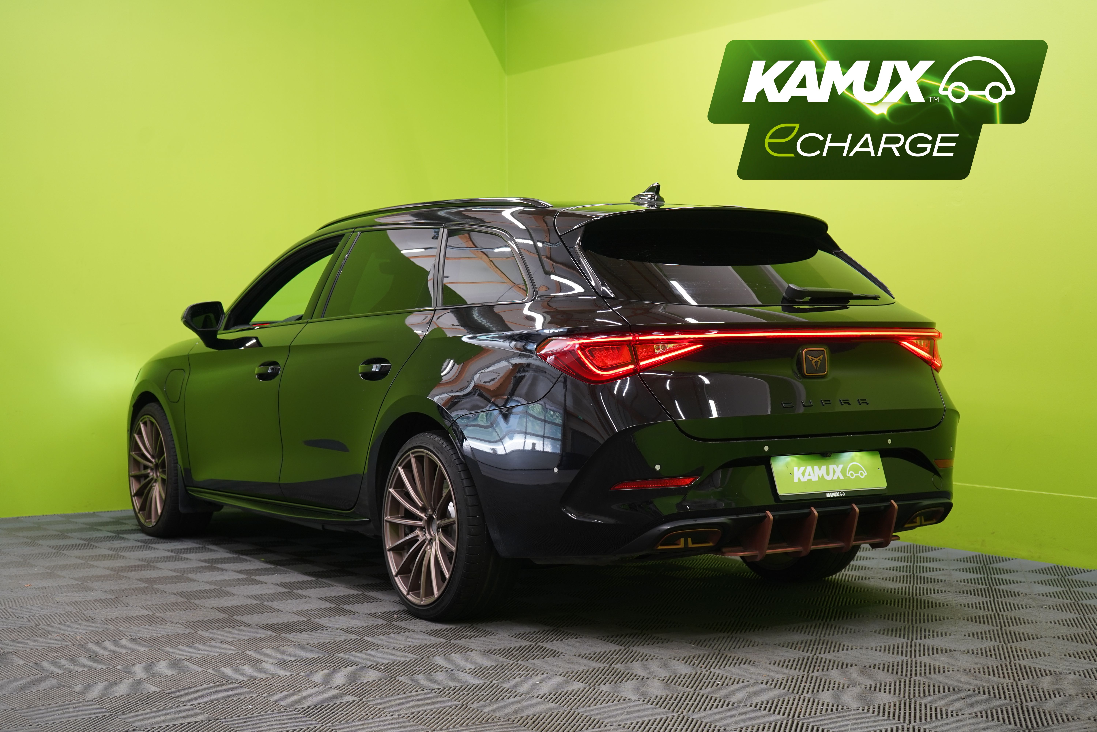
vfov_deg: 26.0
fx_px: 1584
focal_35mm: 52
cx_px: 548
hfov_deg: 38.2
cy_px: 366
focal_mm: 52
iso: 400
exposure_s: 1/30
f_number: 5
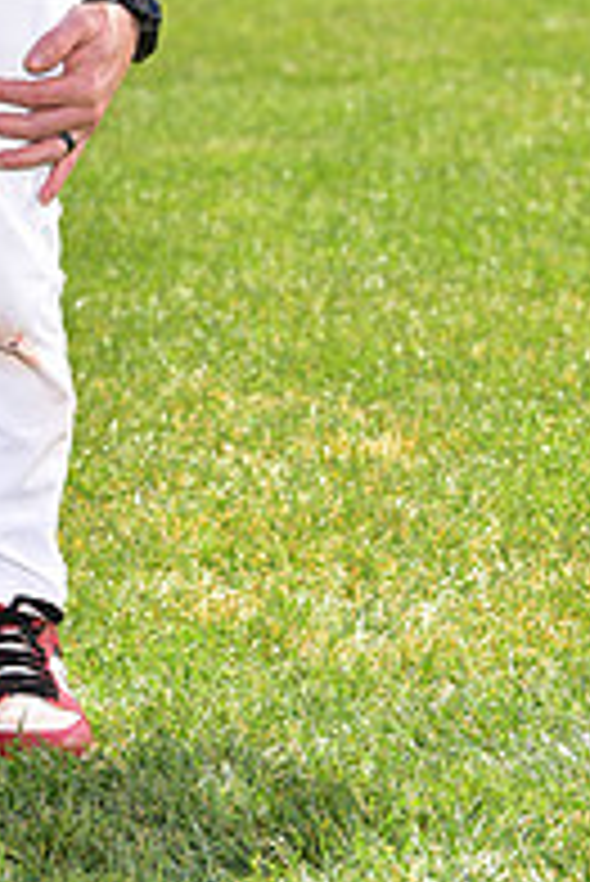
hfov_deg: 5.6
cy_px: -153
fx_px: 5963
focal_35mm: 243
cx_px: -223
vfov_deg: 8.4
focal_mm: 82
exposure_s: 1/200
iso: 80
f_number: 5.6
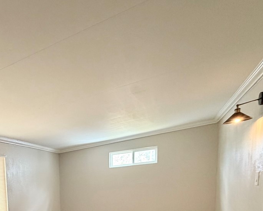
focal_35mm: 32
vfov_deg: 38.8
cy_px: 225
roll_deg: +6.1
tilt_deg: -6.1
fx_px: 249
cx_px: -13
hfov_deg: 45.0
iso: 320
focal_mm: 2.22
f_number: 2.2
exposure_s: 1/60
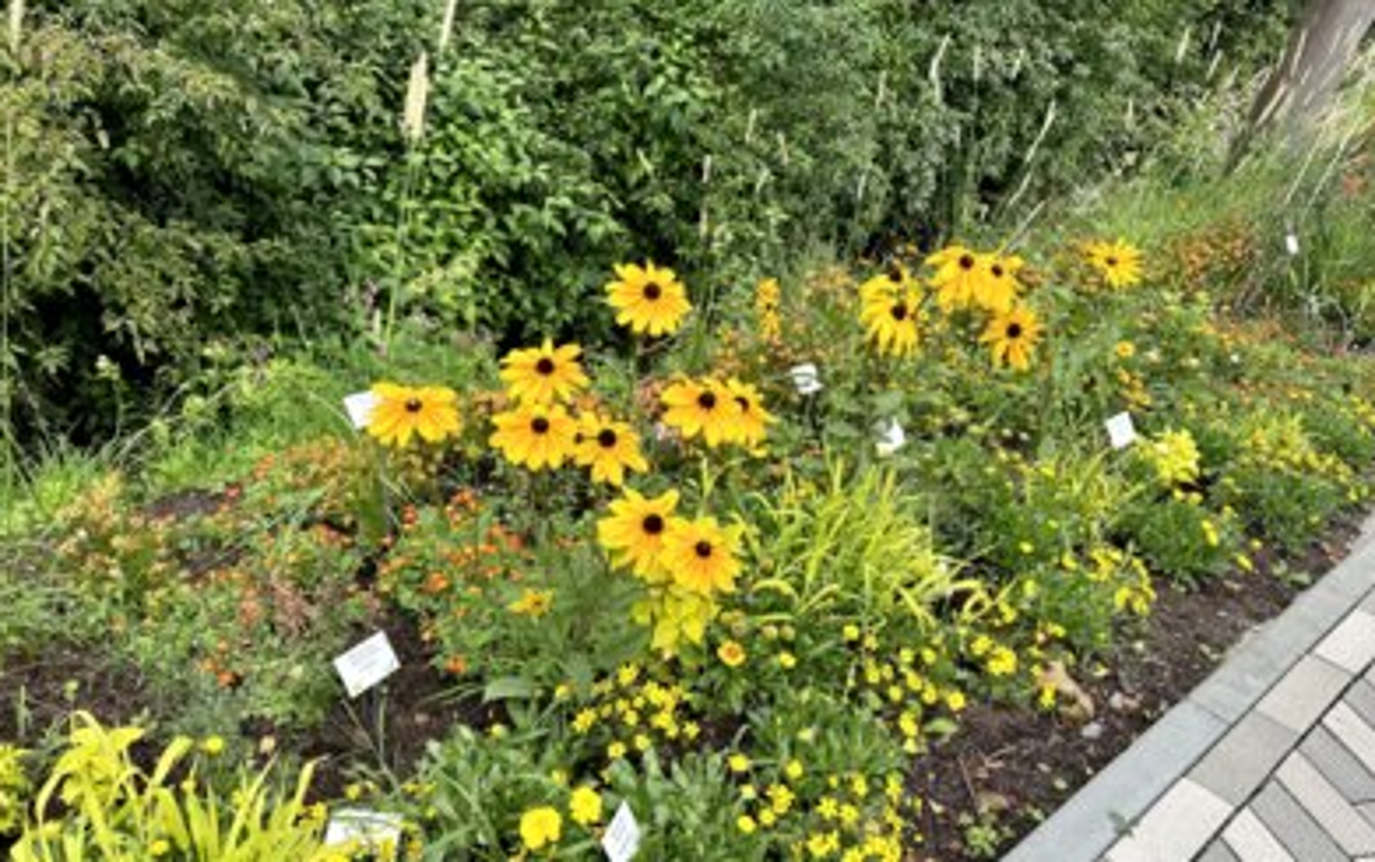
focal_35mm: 26
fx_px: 975
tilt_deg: -33.6
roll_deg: -5.0
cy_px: 468
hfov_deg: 70.4
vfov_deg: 47.6
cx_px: 696
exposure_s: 1/555
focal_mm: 6.86
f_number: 1.78
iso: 80
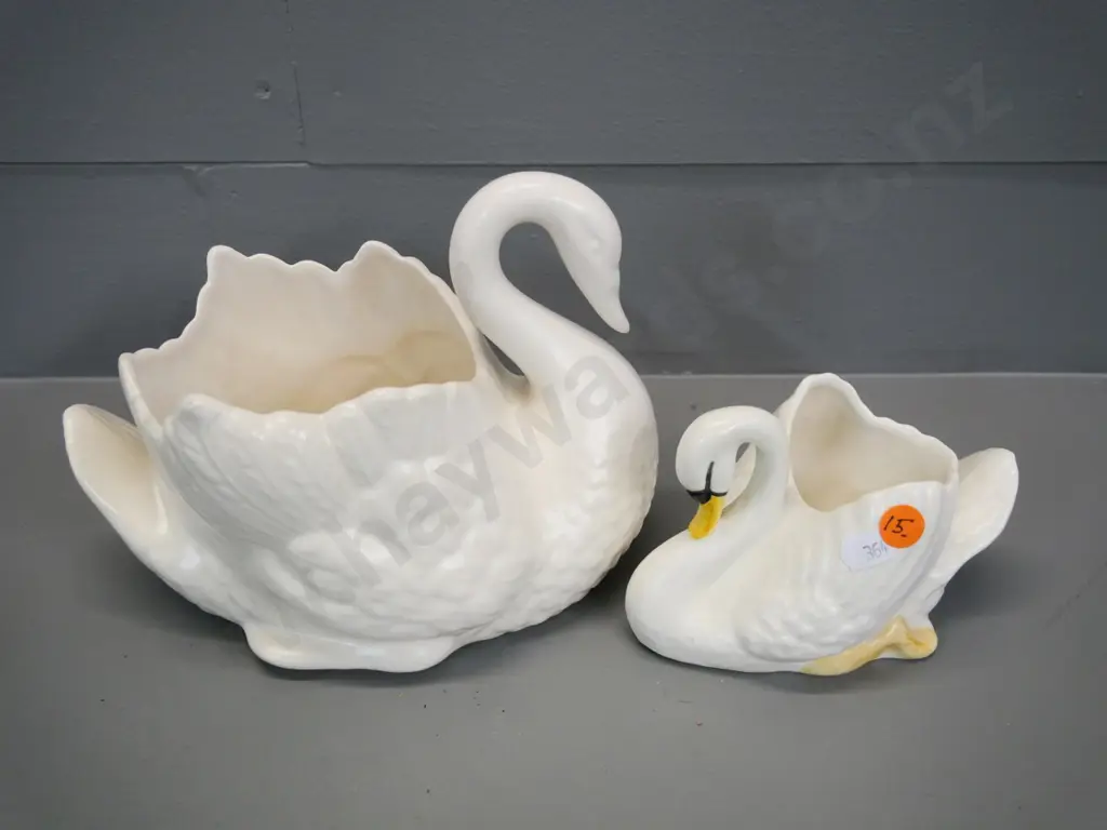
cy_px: 415
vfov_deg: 39.7
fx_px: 1151
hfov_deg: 51.4
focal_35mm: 36
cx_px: 554
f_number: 4.5
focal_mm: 18
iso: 1600
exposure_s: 1/125
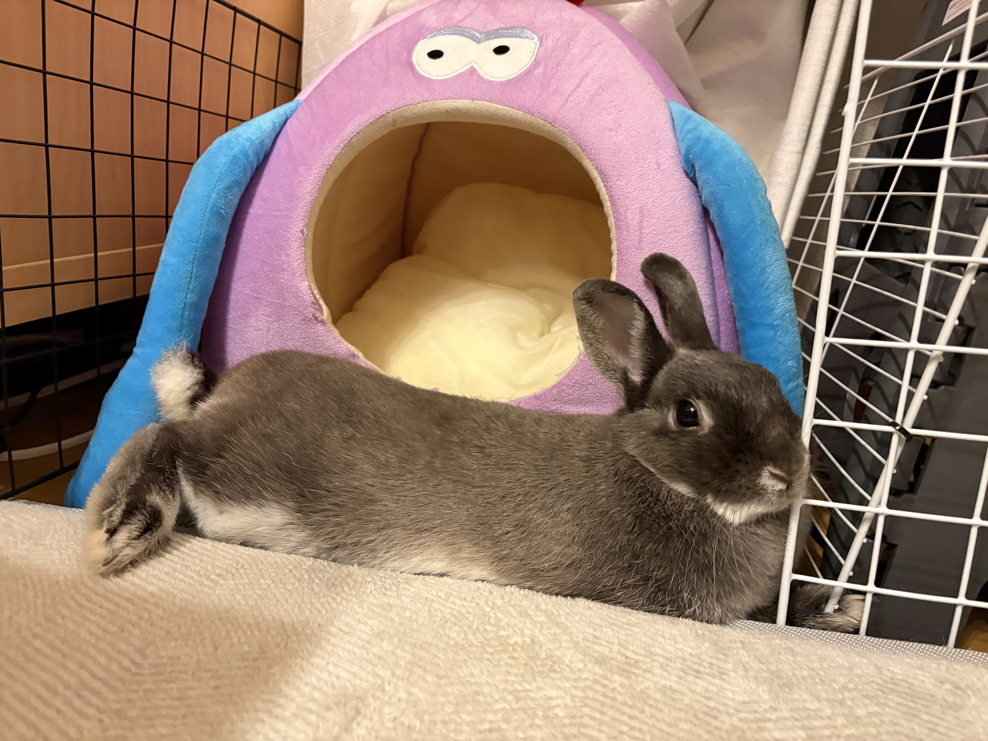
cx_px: 494
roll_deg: -3.3
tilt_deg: -15.0
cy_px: 370
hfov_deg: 67.3
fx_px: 742
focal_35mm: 26
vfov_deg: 53.1
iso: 500
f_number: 1.6
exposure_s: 1/40
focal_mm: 5.96
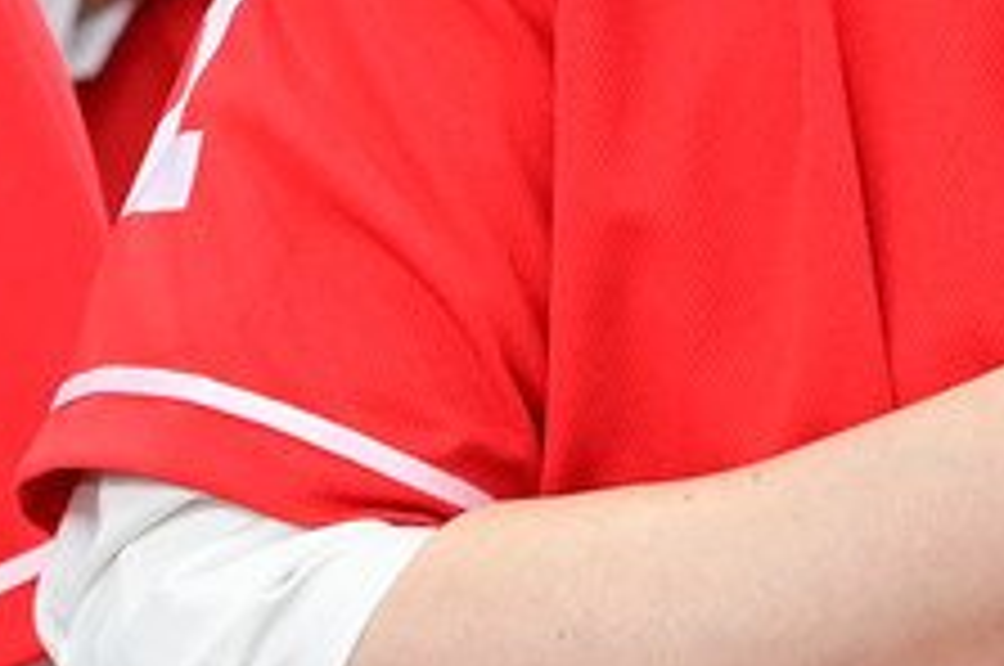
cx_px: 1207
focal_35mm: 692
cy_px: -574
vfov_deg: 2.0
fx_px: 19271
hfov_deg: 3.0
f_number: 7.1
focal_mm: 110
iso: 2500
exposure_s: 1/250
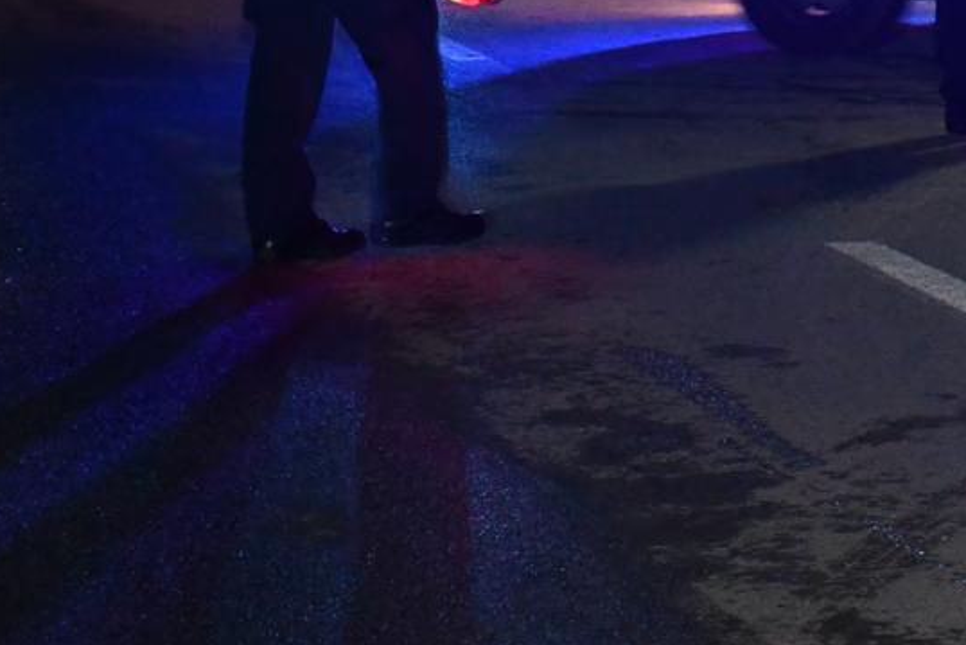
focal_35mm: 214
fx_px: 5744
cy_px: -288
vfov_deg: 6.4
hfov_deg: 9.5
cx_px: 968
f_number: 4.5
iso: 3200
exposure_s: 1/30
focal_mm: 48
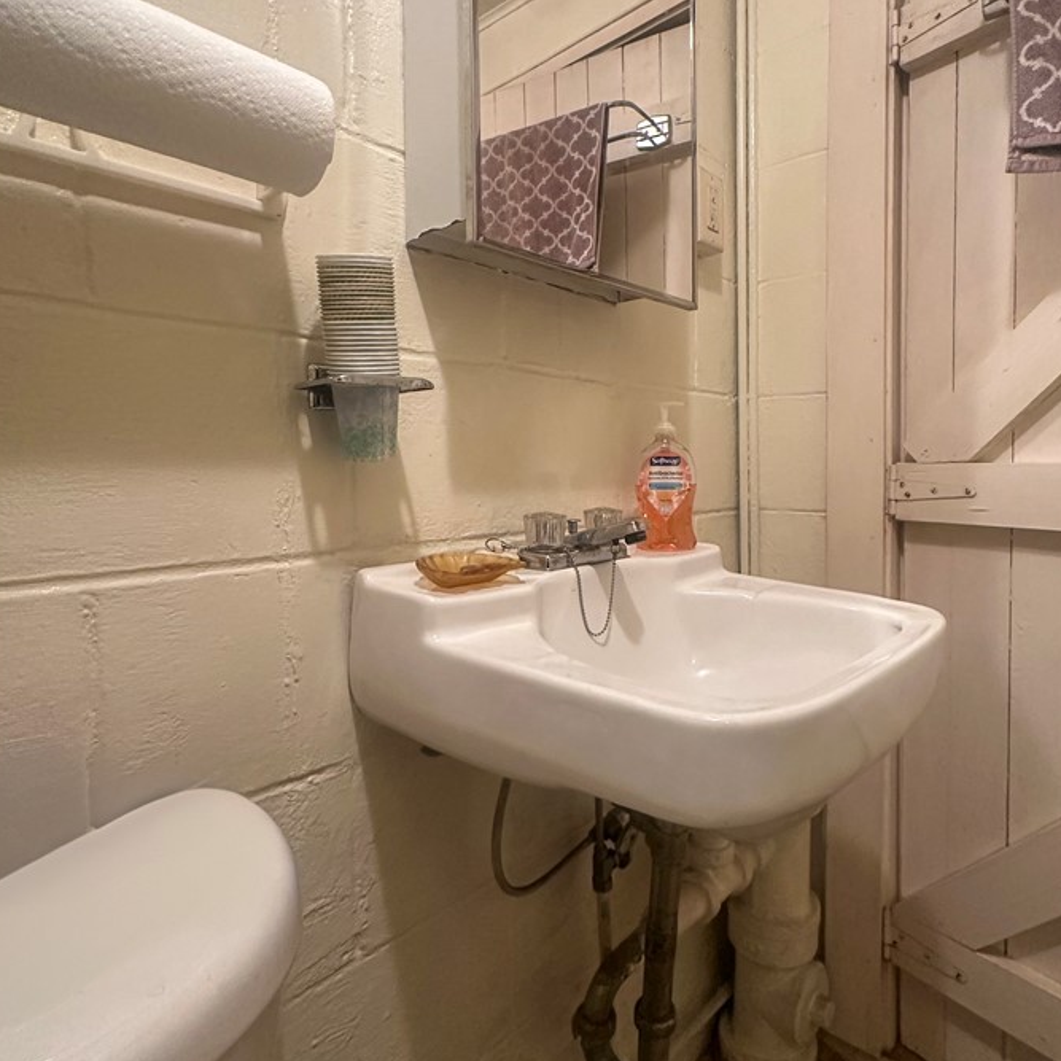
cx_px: 595
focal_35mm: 19
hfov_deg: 77.4
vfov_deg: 77.6
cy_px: 558
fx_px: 659
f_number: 2.2
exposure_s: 1/60
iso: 500
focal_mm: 2.22
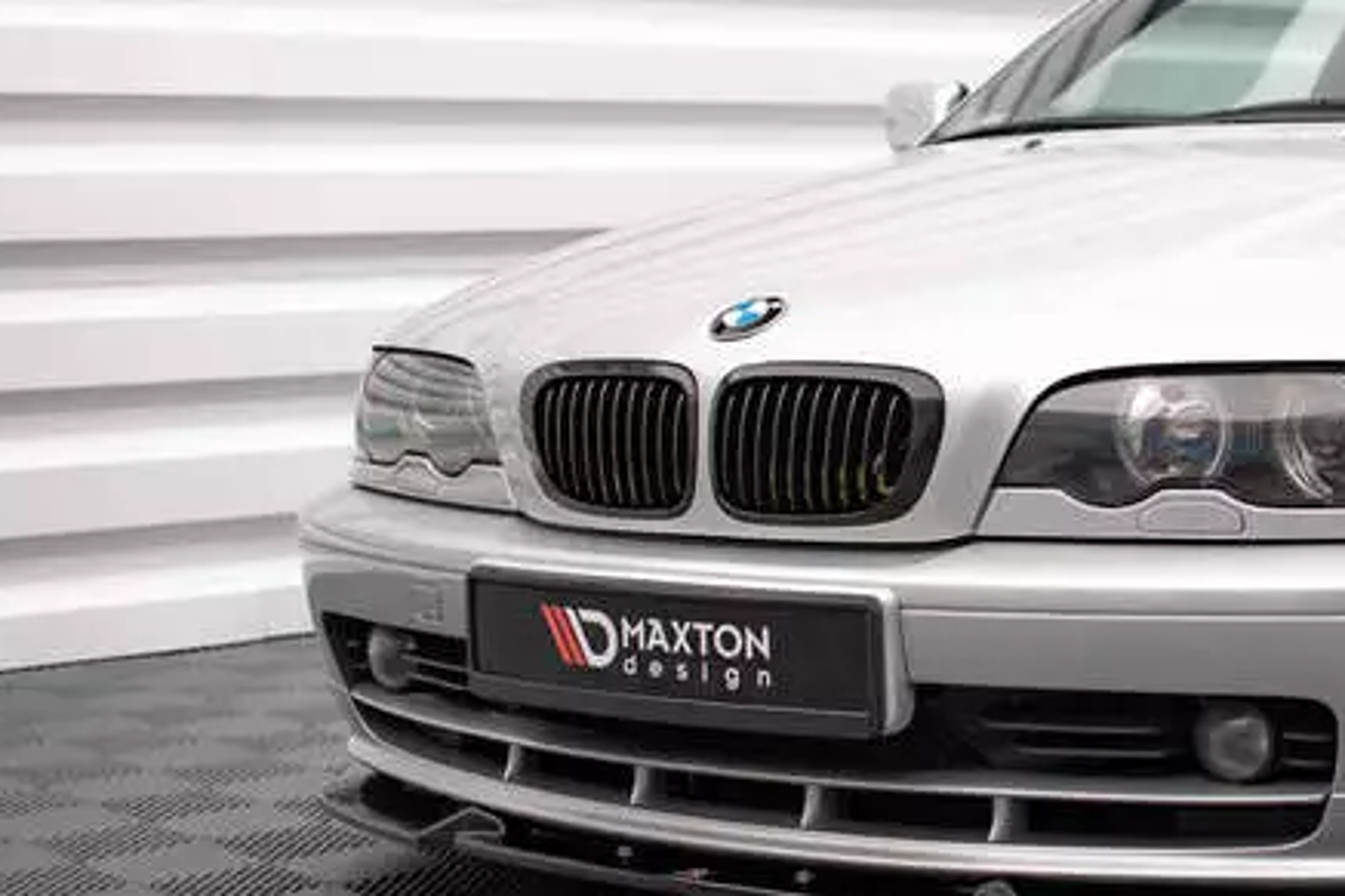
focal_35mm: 81
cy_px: 294
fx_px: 3025
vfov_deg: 16.8
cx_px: 1175
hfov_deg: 24.4
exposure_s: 1/200
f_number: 2.2
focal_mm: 35
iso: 800
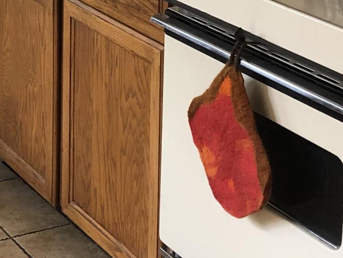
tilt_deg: -11.5
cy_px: -95
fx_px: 1120
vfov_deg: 12.6
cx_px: 50
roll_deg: -0.2
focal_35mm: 113
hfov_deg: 17.2
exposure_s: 1/15
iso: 50
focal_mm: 4
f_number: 1.8
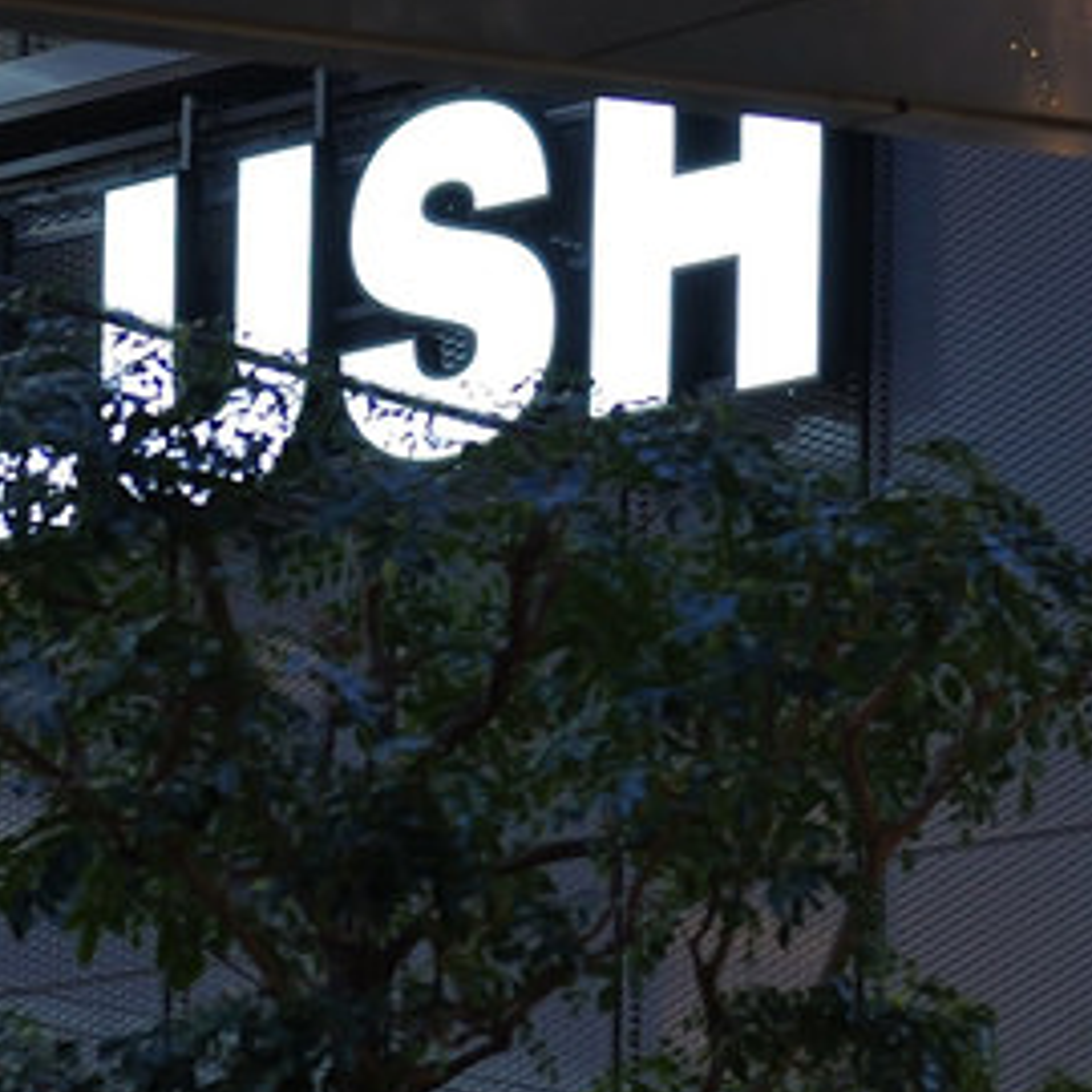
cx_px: 1323
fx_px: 9886
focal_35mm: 277
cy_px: 1867
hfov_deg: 6.3
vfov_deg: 6.2
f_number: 2
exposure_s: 1/80
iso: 250
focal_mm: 43
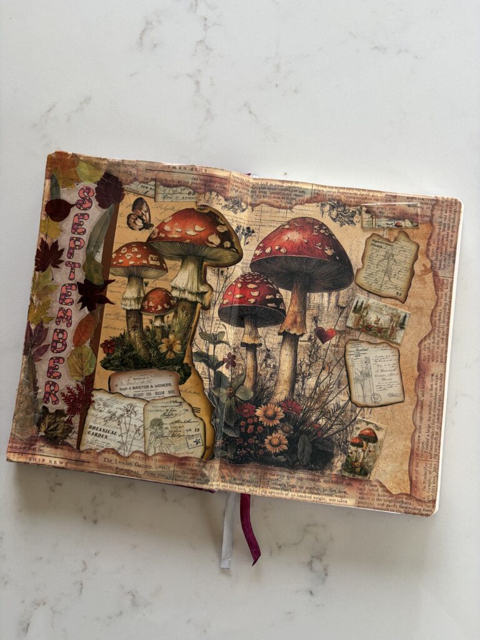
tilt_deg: -84.7
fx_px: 481
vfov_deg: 67.3
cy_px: 320
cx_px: 240
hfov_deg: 53.1
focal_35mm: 26
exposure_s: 1/119
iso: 125
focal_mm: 5.96
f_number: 1.6
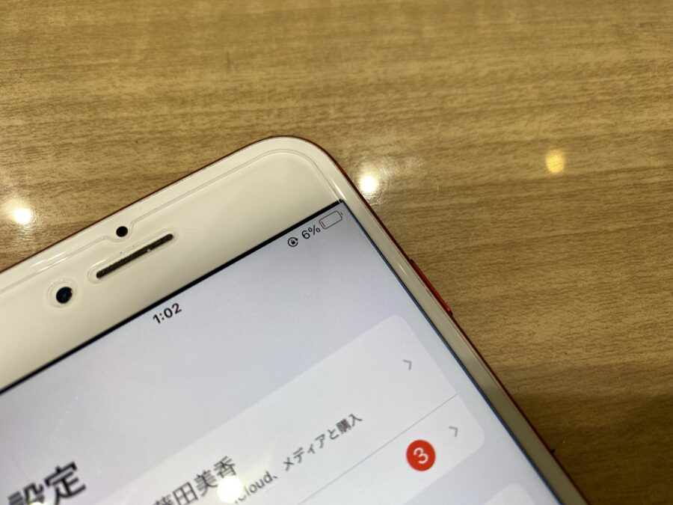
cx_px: 336
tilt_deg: -67.3
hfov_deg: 69.4
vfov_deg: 54.9
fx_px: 486
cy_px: 252
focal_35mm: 25
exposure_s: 1/104
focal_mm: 4.25
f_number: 1.8
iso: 32
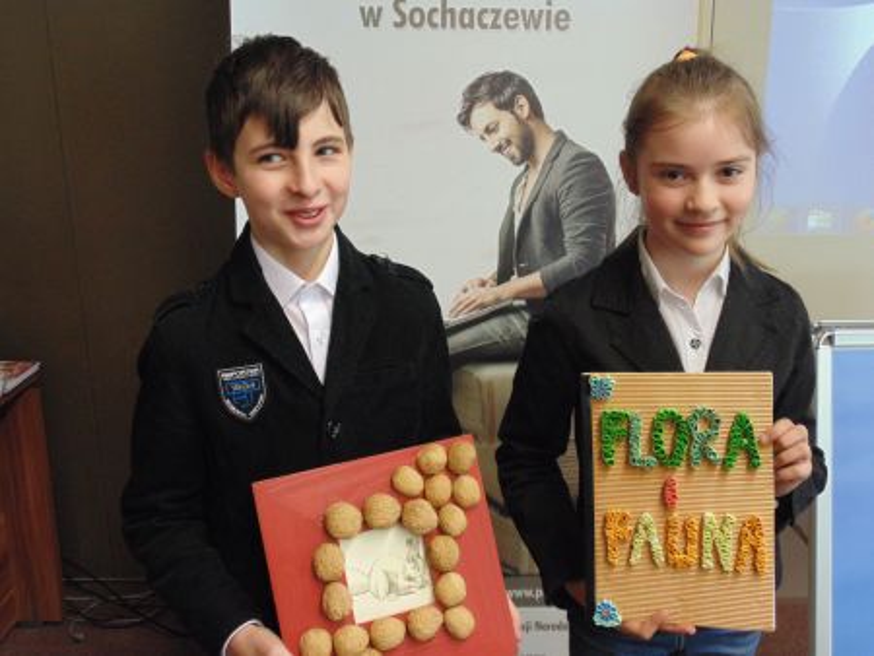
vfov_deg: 41.8
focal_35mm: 34
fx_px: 859
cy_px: 328
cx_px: 437
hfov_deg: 53.9
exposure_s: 1/30
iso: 250
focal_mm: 6.2
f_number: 3.4
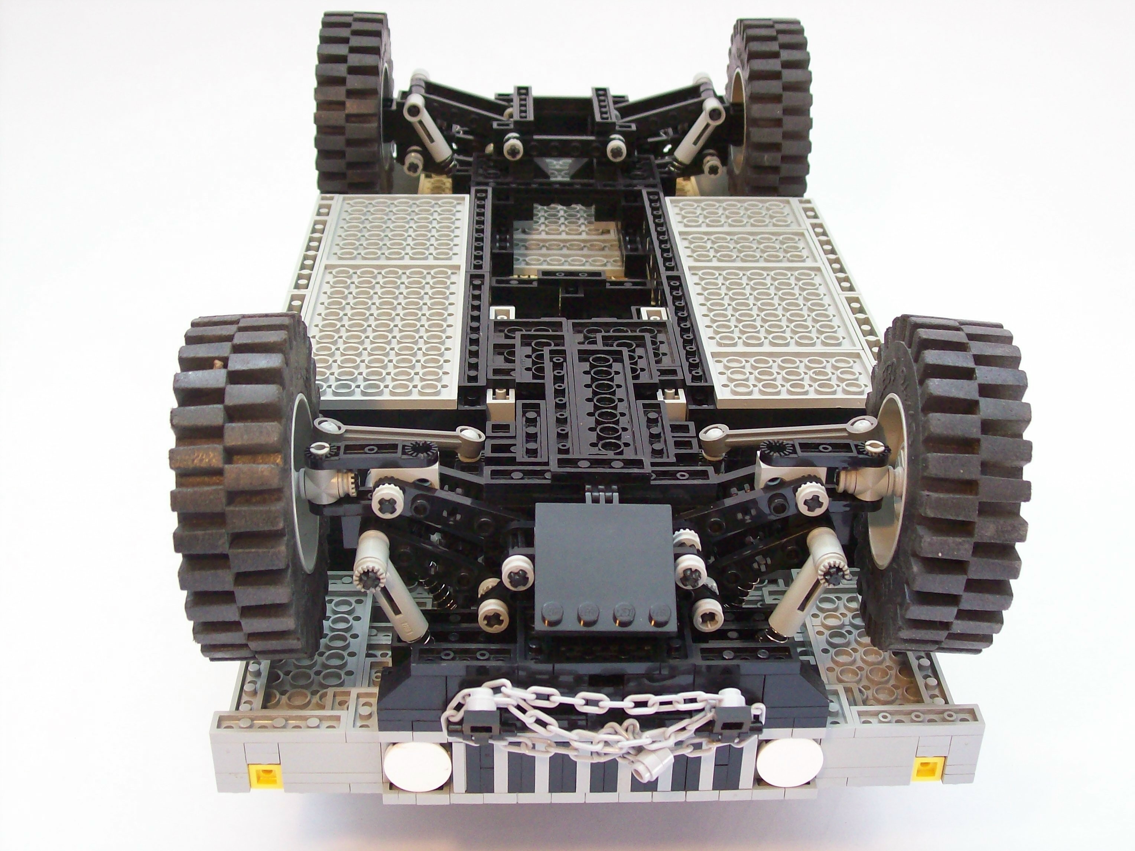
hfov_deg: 42.1
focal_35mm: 45
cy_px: 426
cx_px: 568
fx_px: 1475
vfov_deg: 32.2
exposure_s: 1/32.6
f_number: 3
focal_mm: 7.6
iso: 160
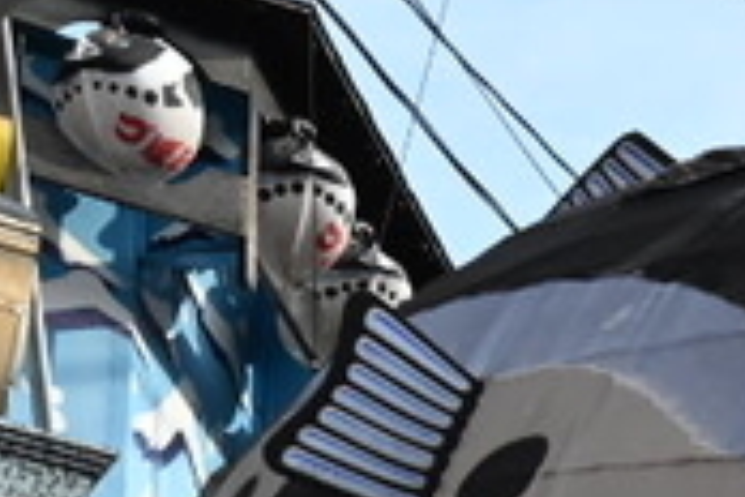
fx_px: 5856
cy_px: 1161
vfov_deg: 4.7
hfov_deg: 7.0
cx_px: 1636
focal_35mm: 283
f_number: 8
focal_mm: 41
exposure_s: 1/200
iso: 100
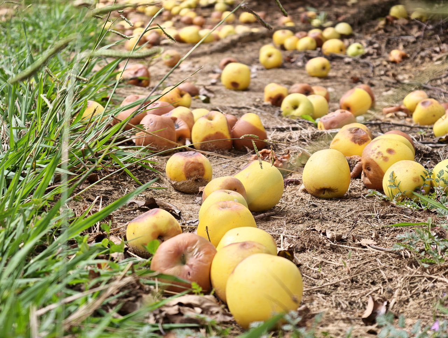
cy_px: 169
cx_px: 224
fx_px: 1102
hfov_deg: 23.0
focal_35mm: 85
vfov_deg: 17.4
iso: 50
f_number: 2.6
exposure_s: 1/270
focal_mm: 22.48
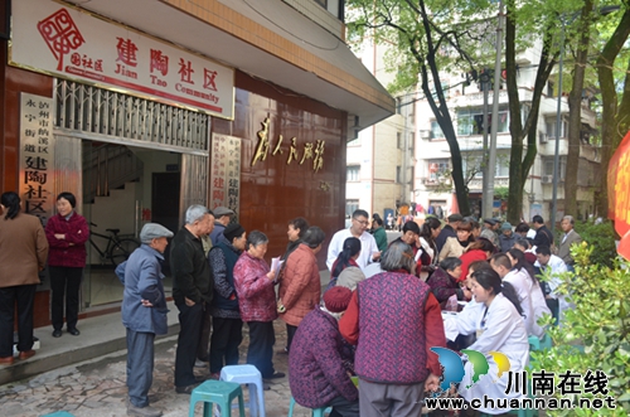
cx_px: 315
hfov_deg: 62.0
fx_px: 524
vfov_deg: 43.4
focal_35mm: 30
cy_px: 208
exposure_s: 1/160
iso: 200
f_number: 6.3
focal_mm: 20
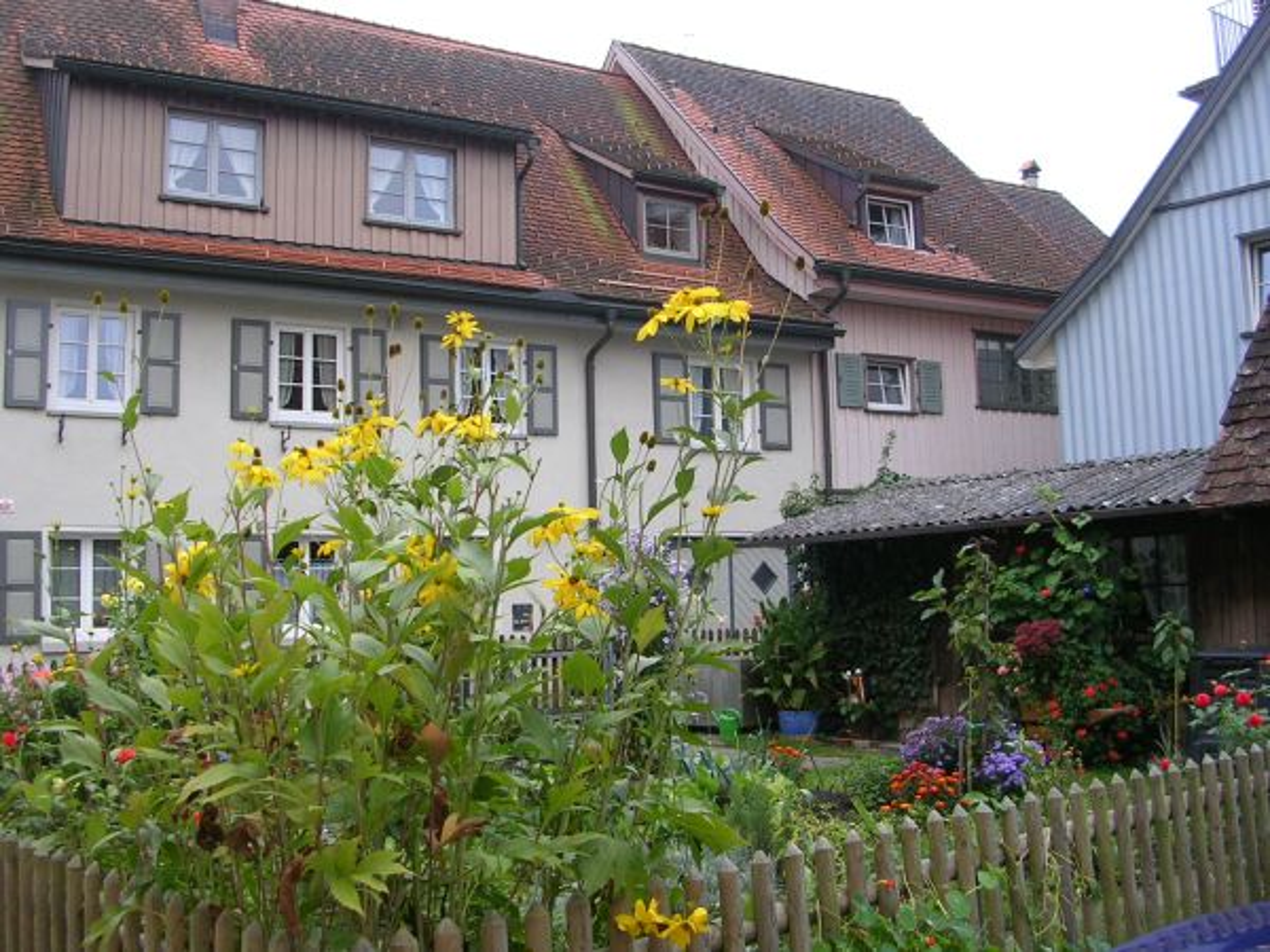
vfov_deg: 37.7
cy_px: 476
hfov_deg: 49.0
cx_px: 635
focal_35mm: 38
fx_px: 1394
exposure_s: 1/73.6
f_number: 2.8
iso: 50
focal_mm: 5.8
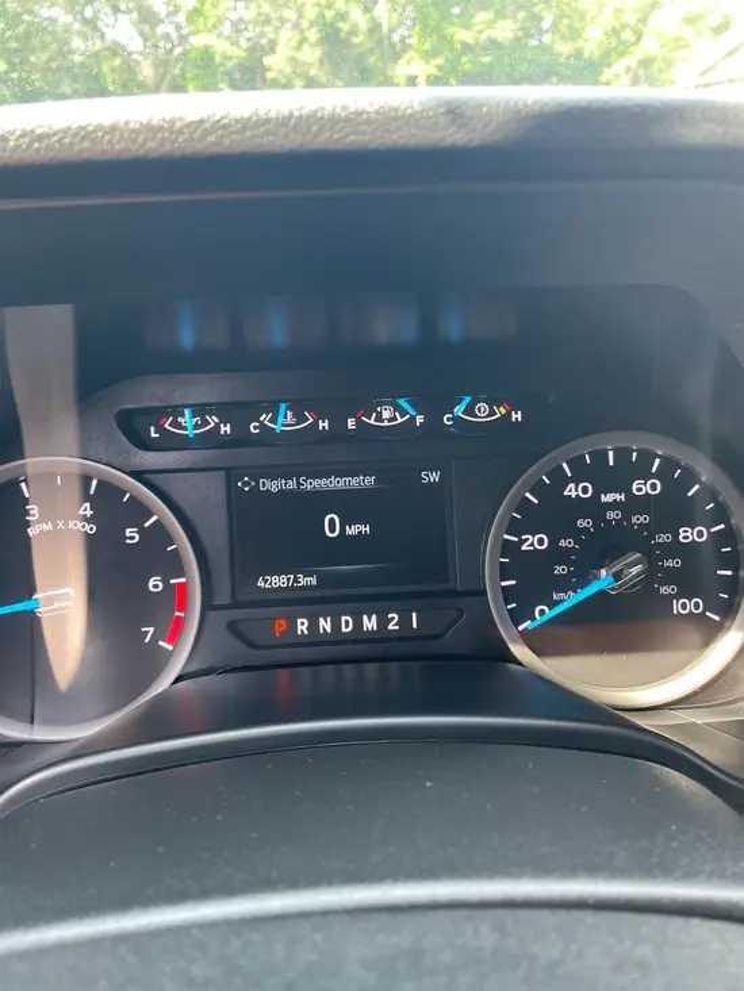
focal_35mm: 26
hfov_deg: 53.1
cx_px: 372
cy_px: 496
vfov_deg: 67.3
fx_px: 745
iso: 125
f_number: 1.6
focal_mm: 4.2
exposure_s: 1/110
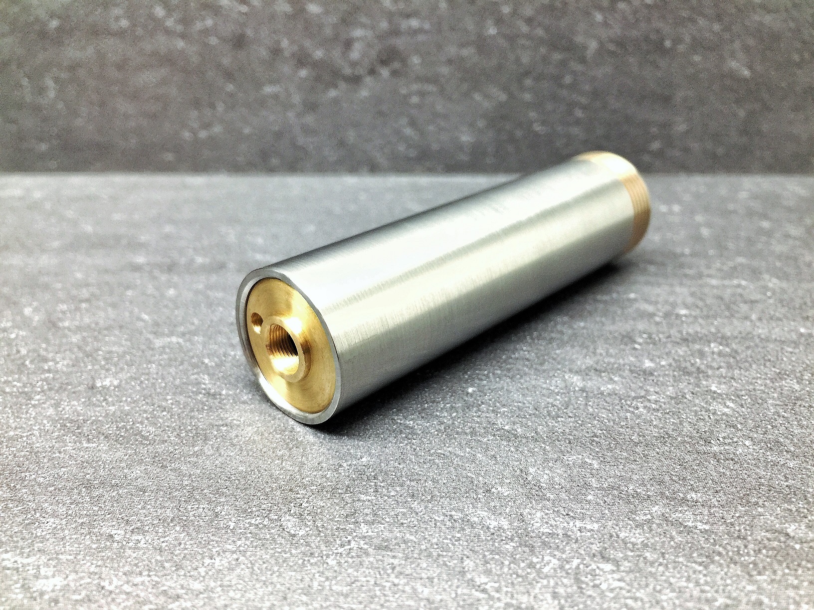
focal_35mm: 29
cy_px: 305
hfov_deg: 61.7
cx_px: 407
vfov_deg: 48.2
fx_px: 682
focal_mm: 4.15
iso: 80
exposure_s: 1/17
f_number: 2.2
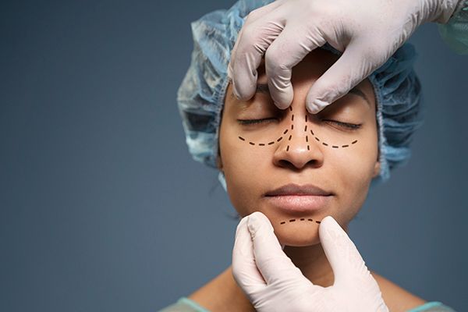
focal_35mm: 64
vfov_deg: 21.2
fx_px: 832
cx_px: 234
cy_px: 156
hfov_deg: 31.4
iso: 640
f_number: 3.2
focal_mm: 64
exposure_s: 1/250
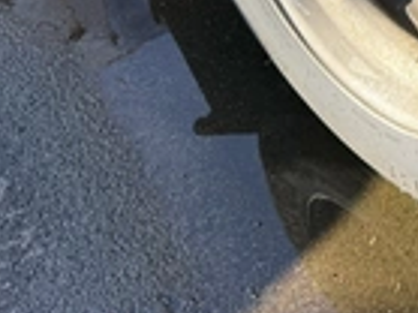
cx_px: 565
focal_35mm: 69
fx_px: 832
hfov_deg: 24.1
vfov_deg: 19.4
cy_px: -108
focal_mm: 6.76
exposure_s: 1/757
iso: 100
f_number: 1.78
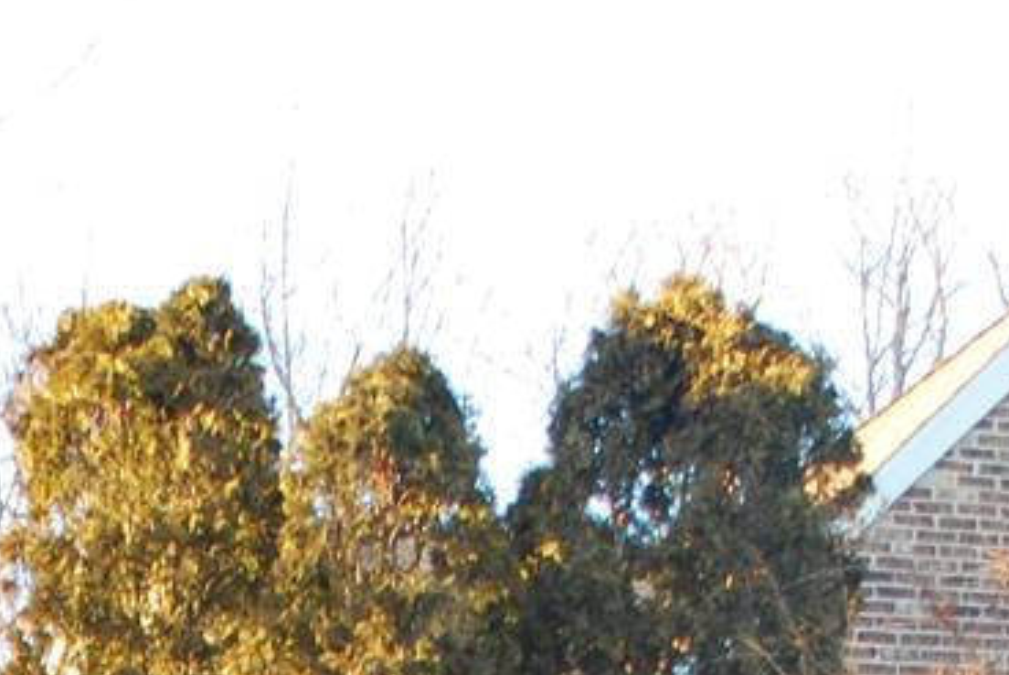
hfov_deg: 12.1
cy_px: 1770
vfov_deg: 7.5
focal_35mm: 167
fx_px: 4684
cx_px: -118
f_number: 4
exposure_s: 1/60
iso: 200
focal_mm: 20
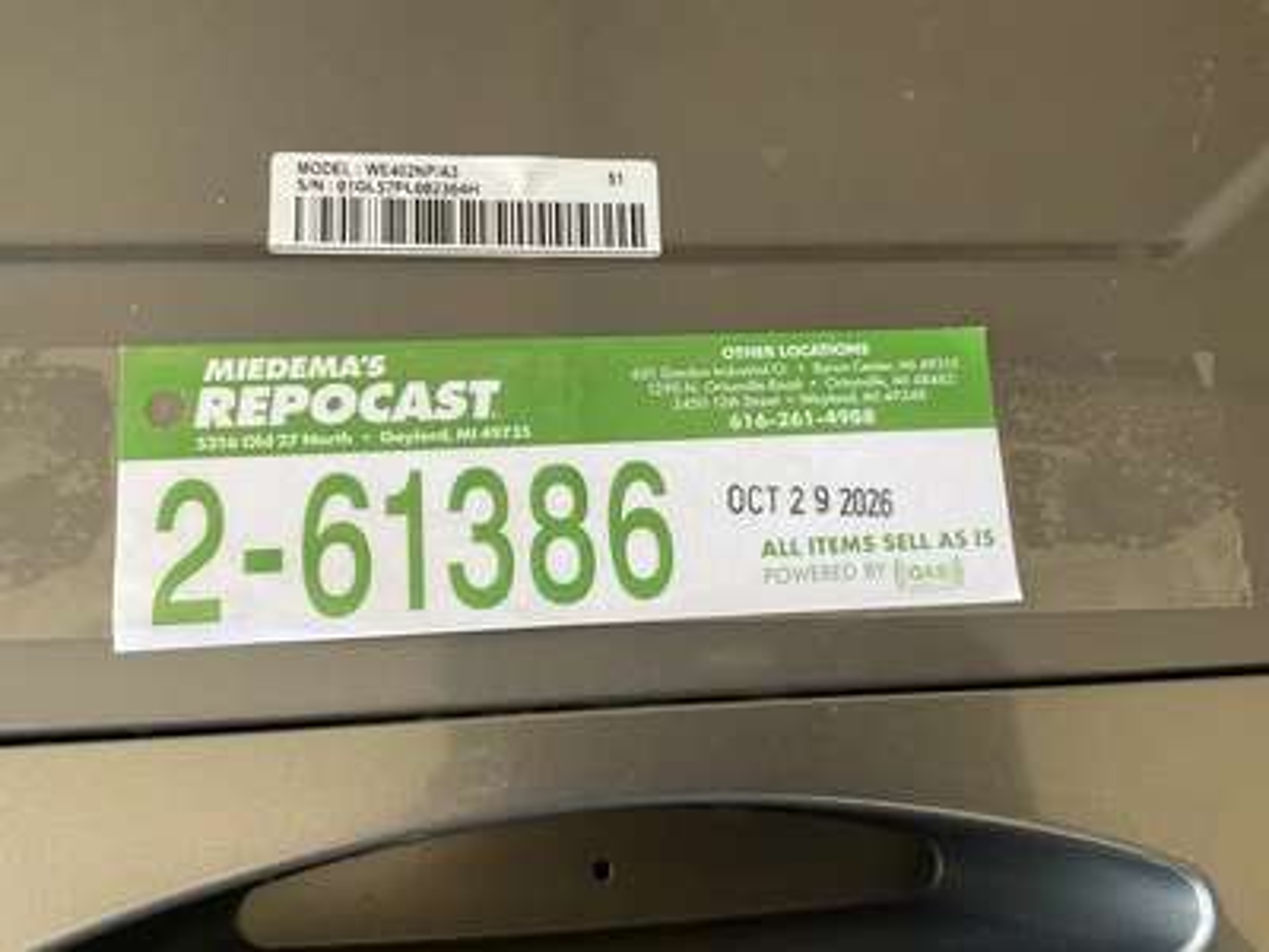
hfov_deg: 61.7
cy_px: 476
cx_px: 634
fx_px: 1063
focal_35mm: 29
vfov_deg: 48.2
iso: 40
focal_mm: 3
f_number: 1.8
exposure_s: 1/122
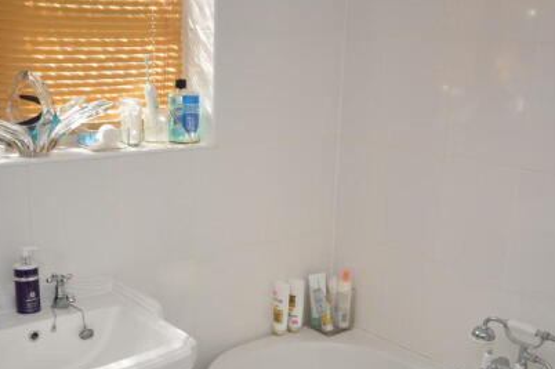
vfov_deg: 27.2
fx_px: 754
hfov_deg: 40.4
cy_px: 254
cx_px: 289
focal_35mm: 49
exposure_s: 1/125
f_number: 5.6
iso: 200
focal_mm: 20
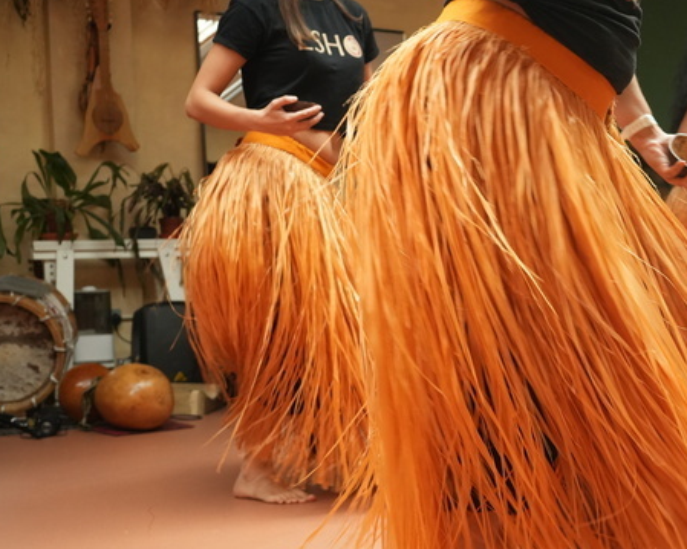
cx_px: 542
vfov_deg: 26.1
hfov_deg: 31.7
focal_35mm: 58
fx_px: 1179
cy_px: 349
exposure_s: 1/160
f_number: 5.6
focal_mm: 38
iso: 3200
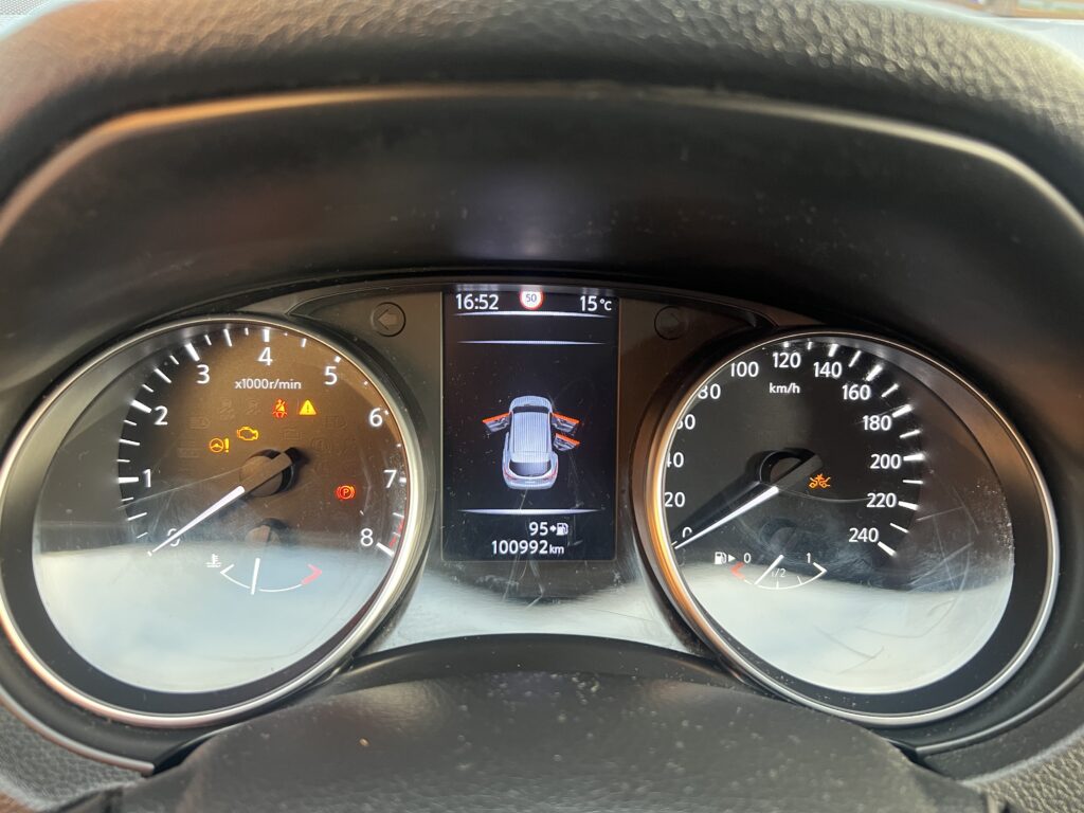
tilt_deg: -29.1
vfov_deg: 53.1
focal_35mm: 26
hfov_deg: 67.3
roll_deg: -1.5
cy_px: 406
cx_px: 542
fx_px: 814
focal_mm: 5.7
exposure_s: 1/56
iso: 200
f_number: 1.5
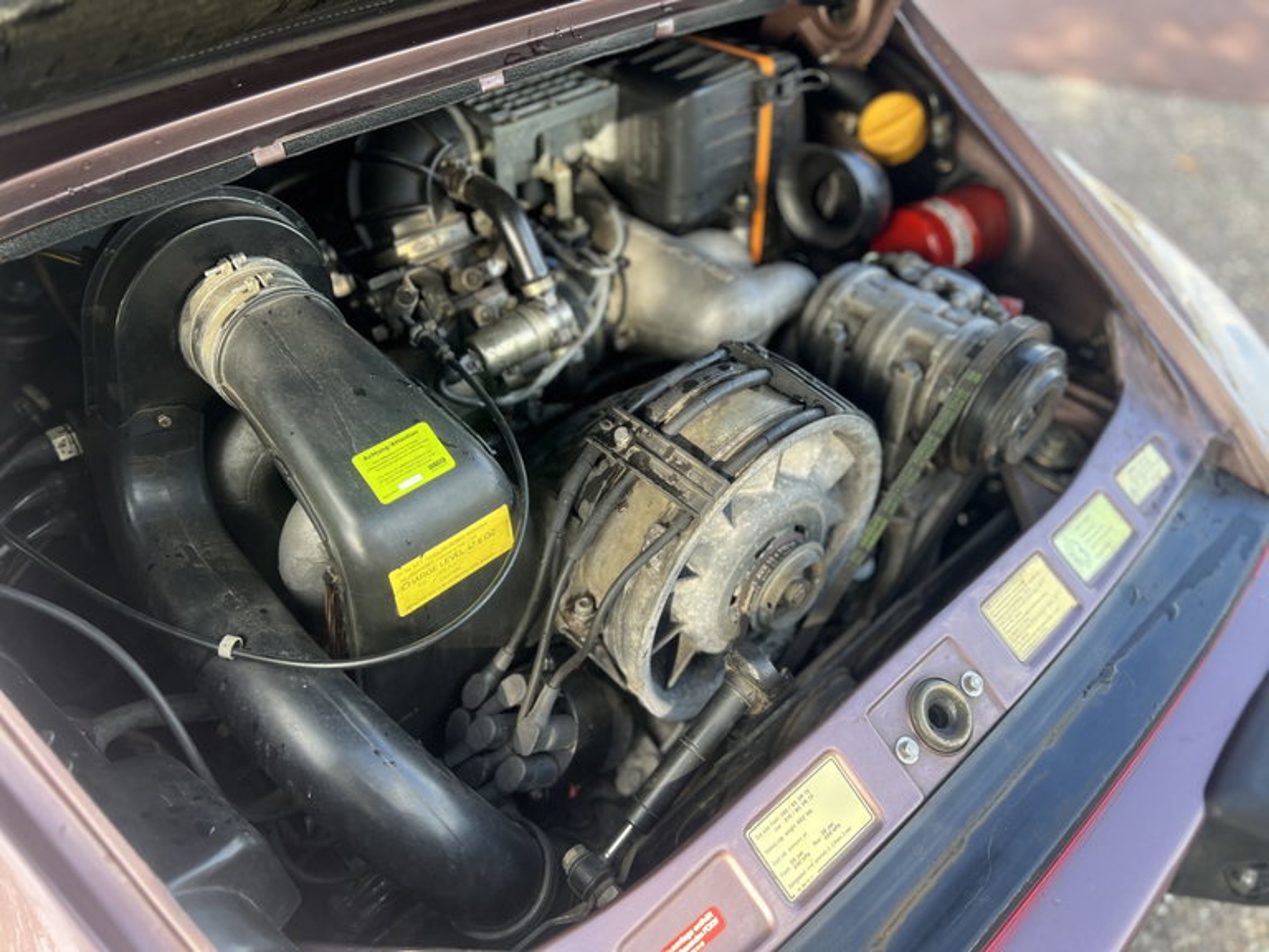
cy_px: 476
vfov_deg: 53.1
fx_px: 953
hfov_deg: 67.3
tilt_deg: -42.7
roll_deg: -2.3
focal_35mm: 26
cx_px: 634
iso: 40
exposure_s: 1/173
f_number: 1.5
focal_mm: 5.7
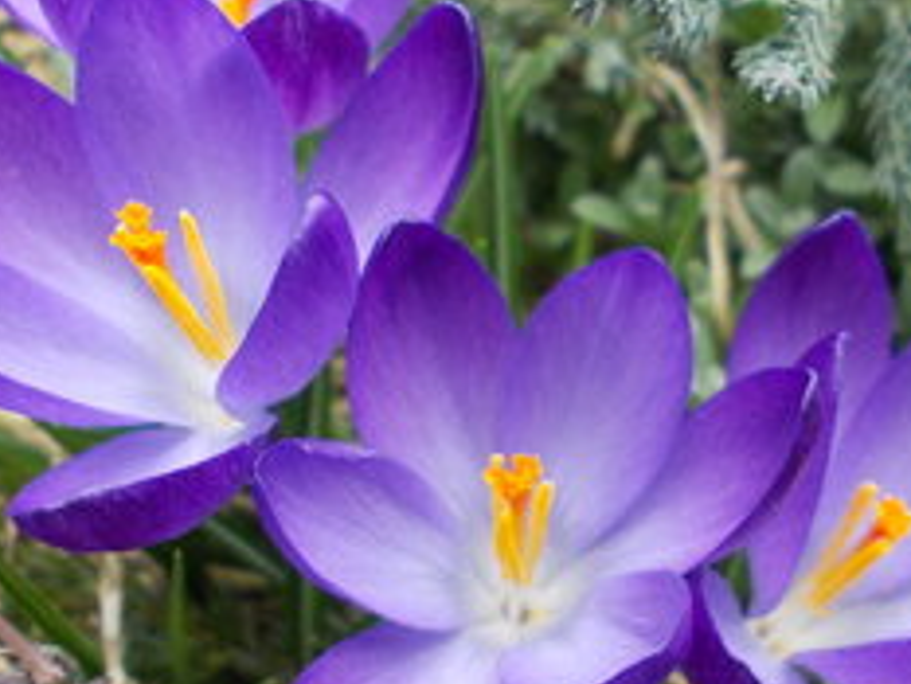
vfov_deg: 34.0
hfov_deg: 44.6
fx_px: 1106
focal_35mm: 42
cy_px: 467
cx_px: 528
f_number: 2.7
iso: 80
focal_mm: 4
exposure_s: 1/125
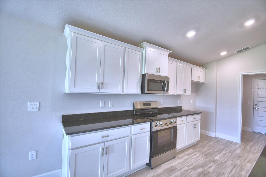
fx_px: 111
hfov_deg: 100.4
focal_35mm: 15
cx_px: 133
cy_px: 88
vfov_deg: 77.3
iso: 400
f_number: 4.5
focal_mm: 10
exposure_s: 1/80
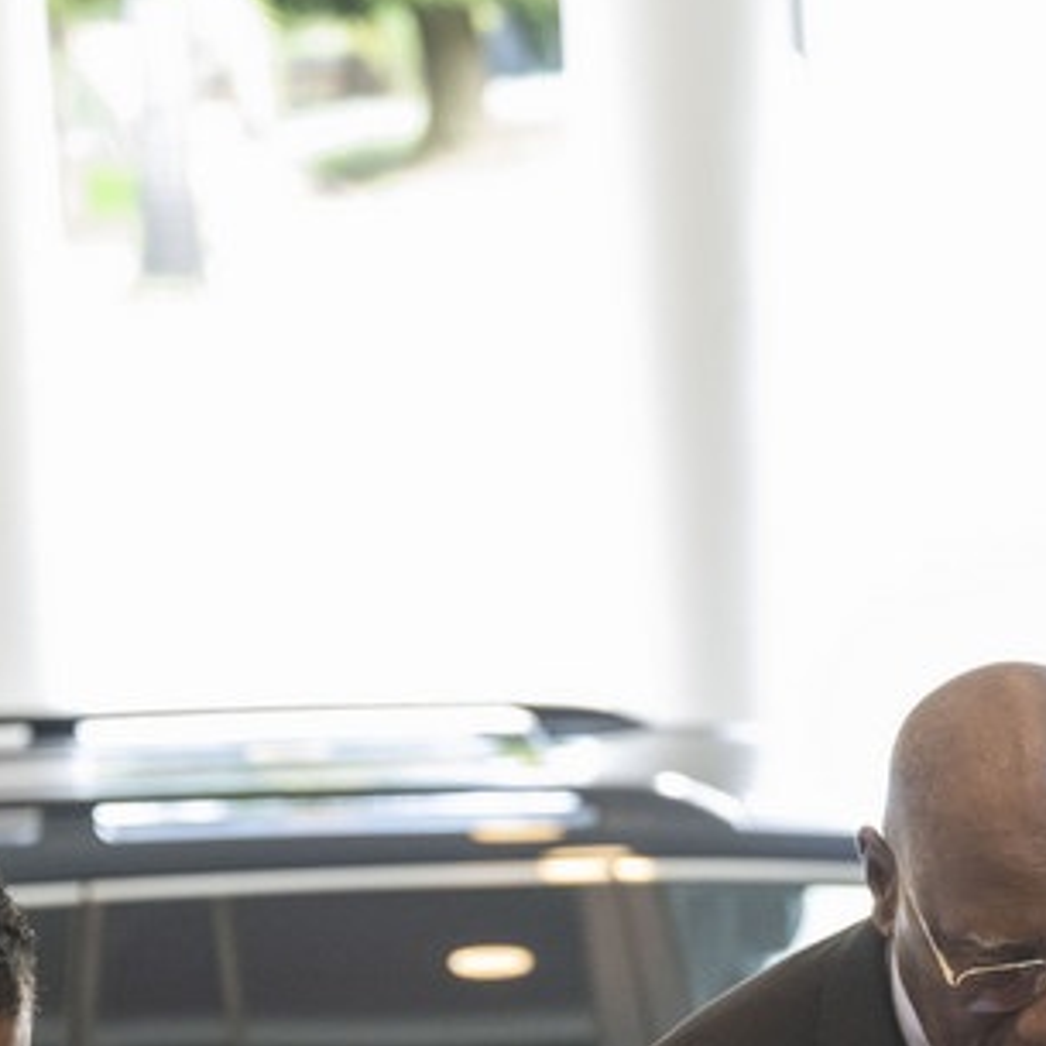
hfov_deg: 8.5
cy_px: 1158
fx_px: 7043
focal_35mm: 206
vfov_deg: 8.4
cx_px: 922
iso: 2000
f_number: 3.2
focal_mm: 70
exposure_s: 1/200
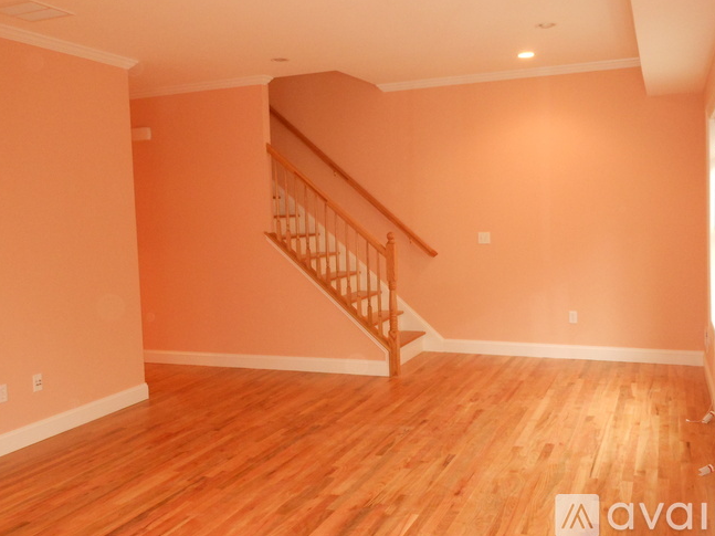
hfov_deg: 54.0
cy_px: 262
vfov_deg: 41.8
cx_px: 365
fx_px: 702
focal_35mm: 34
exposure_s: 1/25
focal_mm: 5.9
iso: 500
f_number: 4
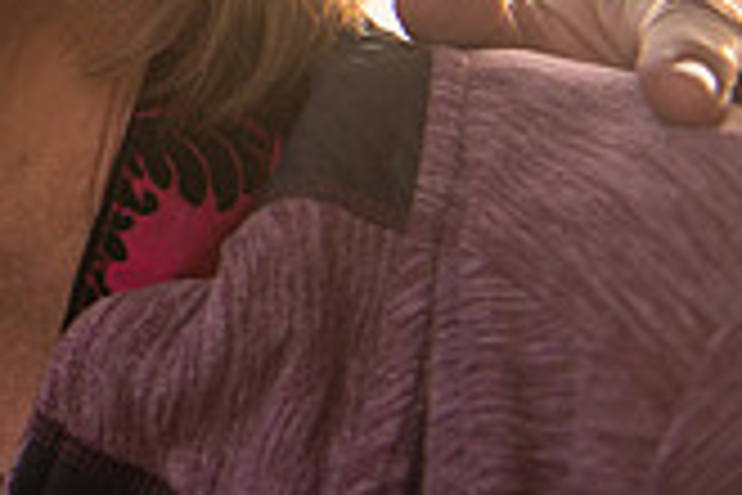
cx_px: -472
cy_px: -313
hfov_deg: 12.9
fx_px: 3050
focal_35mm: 148
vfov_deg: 9.0
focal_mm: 42
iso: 100
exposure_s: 1/640
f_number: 2.8
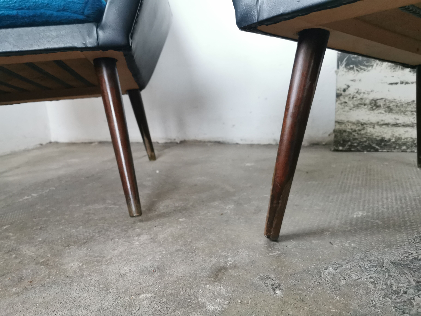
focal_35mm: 27
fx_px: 328
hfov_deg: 65.3
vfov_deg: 51.4
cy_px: 158
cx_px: 210
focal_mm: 5.56
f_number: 1.6
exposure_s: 1/40
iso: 500
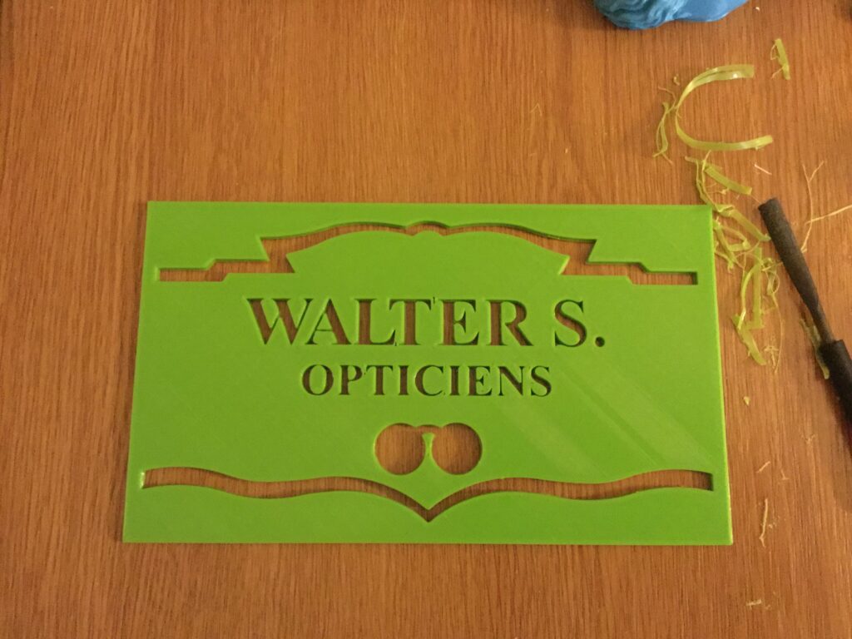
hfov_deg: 58.4
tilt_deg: -80.7
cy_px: 320
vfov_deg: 45.4
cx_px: 426
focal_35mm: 31
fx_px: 763
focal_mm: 3.3
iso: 800
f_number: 2.4
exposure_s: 1/17
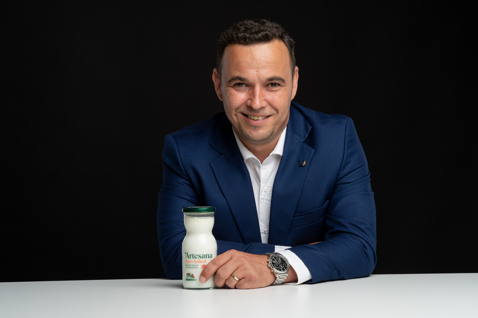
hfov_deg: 23.9
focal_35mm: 85
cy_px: 159
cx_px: 239
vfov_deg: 16.1
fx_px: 1129
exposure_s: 1/100
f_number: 14
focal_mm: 85
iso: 500
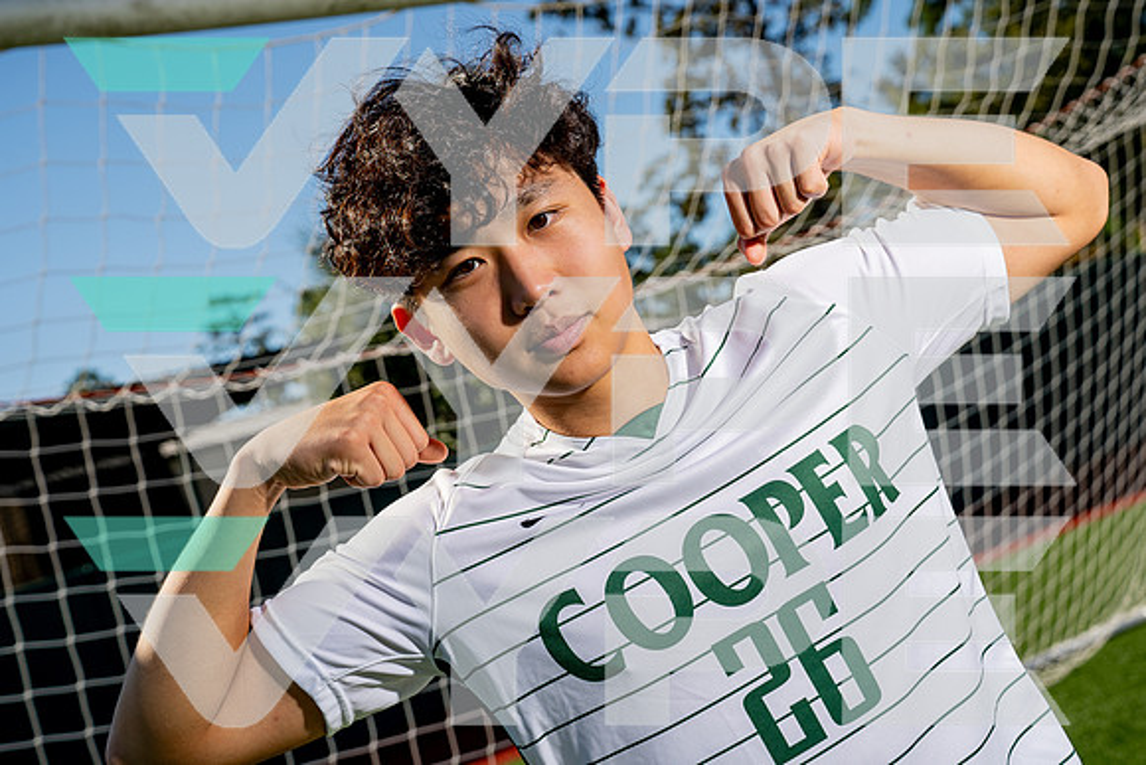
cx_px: 563
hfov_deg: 37.8
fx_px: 1674
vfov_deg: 25.7
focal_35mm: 53
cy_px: 378
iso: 100
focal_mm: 50
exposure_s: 1/1000
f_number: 5.6
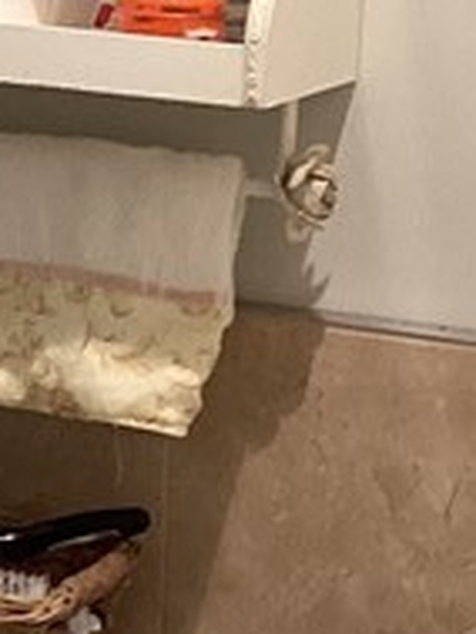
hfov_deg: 8.6
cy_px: -70
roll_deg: -2.8
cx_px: -238
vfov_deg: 11.6
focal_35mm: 168
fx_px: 3077
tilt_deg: -4.5
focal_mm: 3.3
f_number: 2.4
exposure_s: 1/50
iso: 200
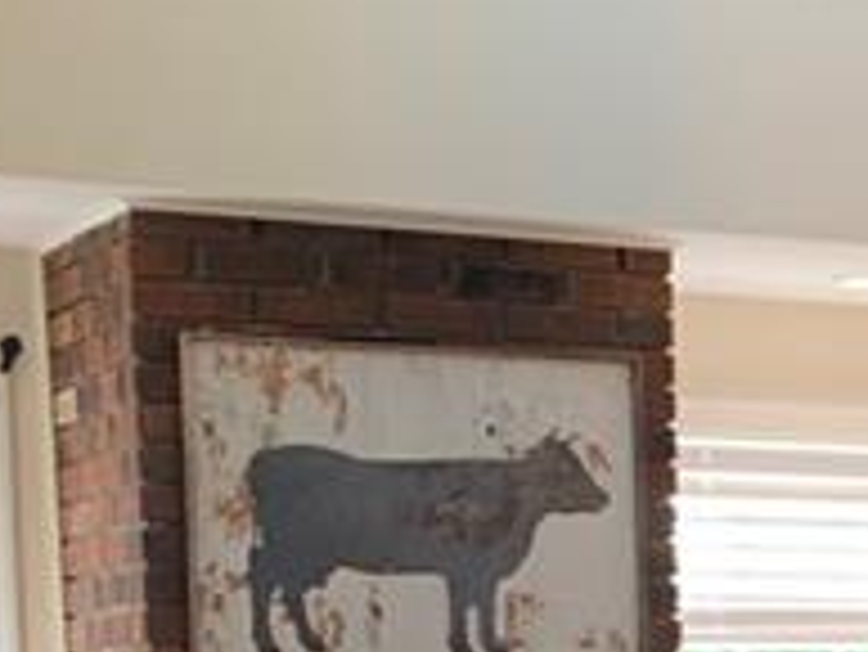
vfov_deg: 10.4
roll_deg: +0.5
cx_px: 1803
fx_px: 3463
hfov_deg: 12.4
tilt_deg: -5.6
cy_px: 989
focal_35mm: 138
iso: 64
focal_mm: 4.25
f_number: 1.8
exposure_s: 1/60
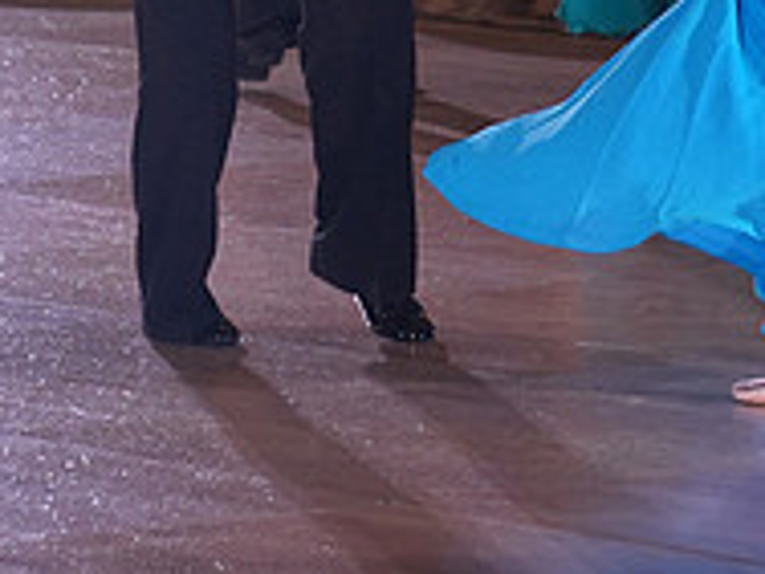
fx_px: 7867
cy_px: -269
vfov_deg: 4.2
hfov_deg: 5.6
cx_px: 576
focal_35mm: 356
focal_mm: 80
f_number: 4
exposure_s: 1/400
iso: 1000
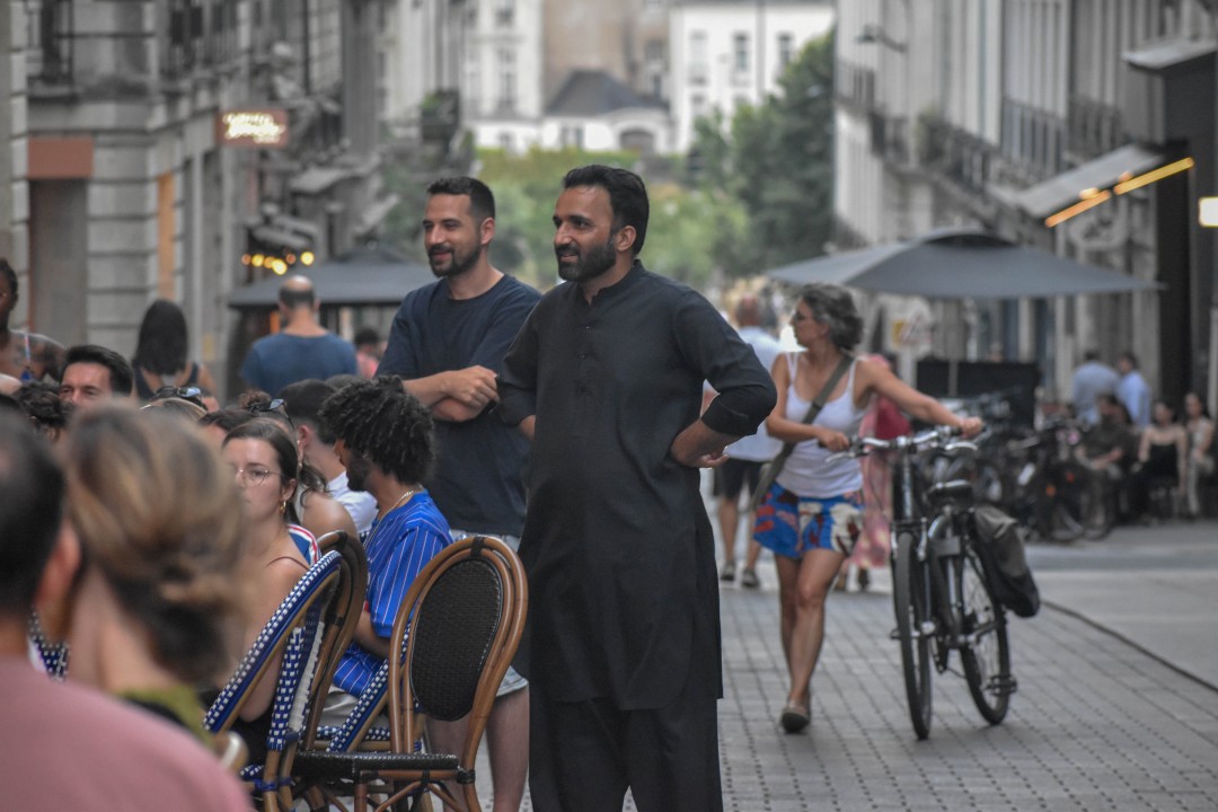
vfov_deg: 6.8
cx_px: 609
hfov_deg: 10.2
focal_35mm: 202
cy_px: 406
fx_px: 6851
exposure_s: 1/250
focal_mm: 135
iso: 3200
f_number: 4.8
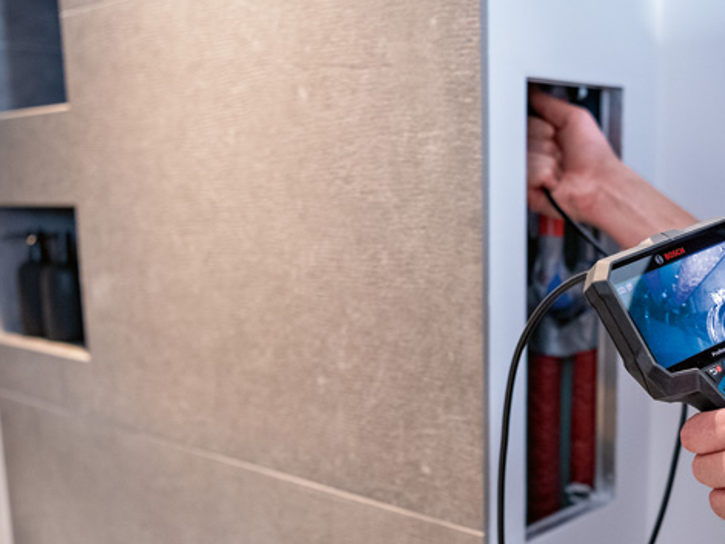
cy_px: 380
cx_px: 426
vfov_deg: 29.4
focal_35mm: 49
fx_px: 1026
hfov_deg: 38.8
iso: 1600
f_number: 2.8
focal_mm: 30
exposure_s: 1/100
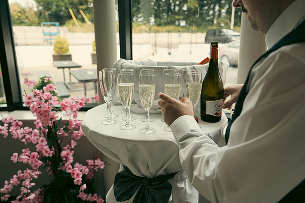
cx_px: 152
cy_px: 102
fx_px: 246
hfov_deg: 63.6
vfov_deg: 45.0
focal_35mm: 29
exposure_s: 1/160
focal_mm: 29
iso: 125
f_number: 3.5
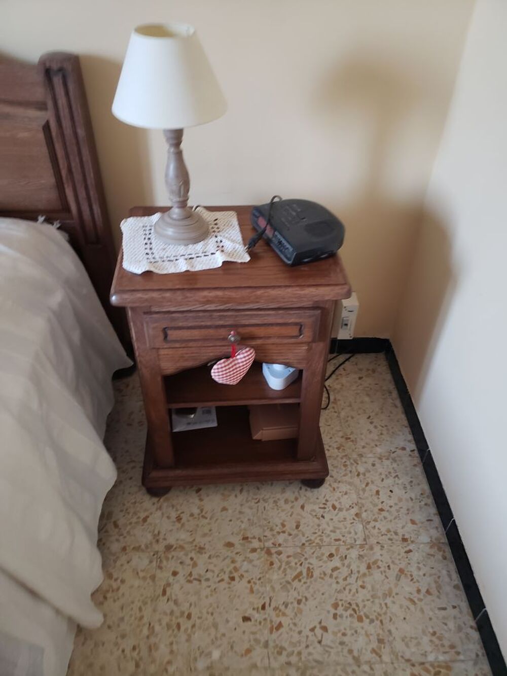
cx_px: 254
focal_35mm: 26
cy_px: 338
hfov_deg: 53.1
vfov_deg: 67.3
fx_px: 508
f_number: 1.5
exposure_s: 1/10
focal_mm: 4.3
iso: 250
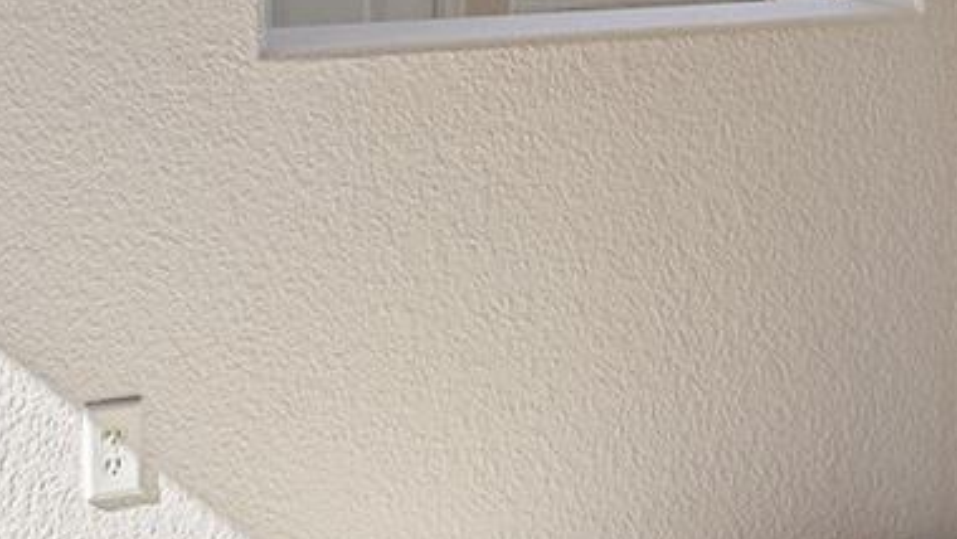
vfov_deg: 15.5
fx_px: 1904
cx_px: 451
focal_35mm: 75
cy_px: -101
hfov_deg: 28.2
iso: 400
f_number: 8
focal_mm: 17
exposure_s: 1/40
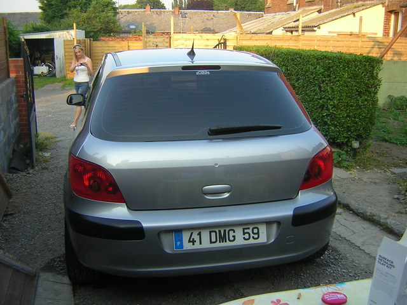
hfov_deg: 51.4
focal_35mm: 36
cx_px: 204
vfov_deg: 39.7
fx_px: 423
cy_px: 152
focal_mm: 4.7
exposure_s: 1/131
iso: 100
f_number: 2.6
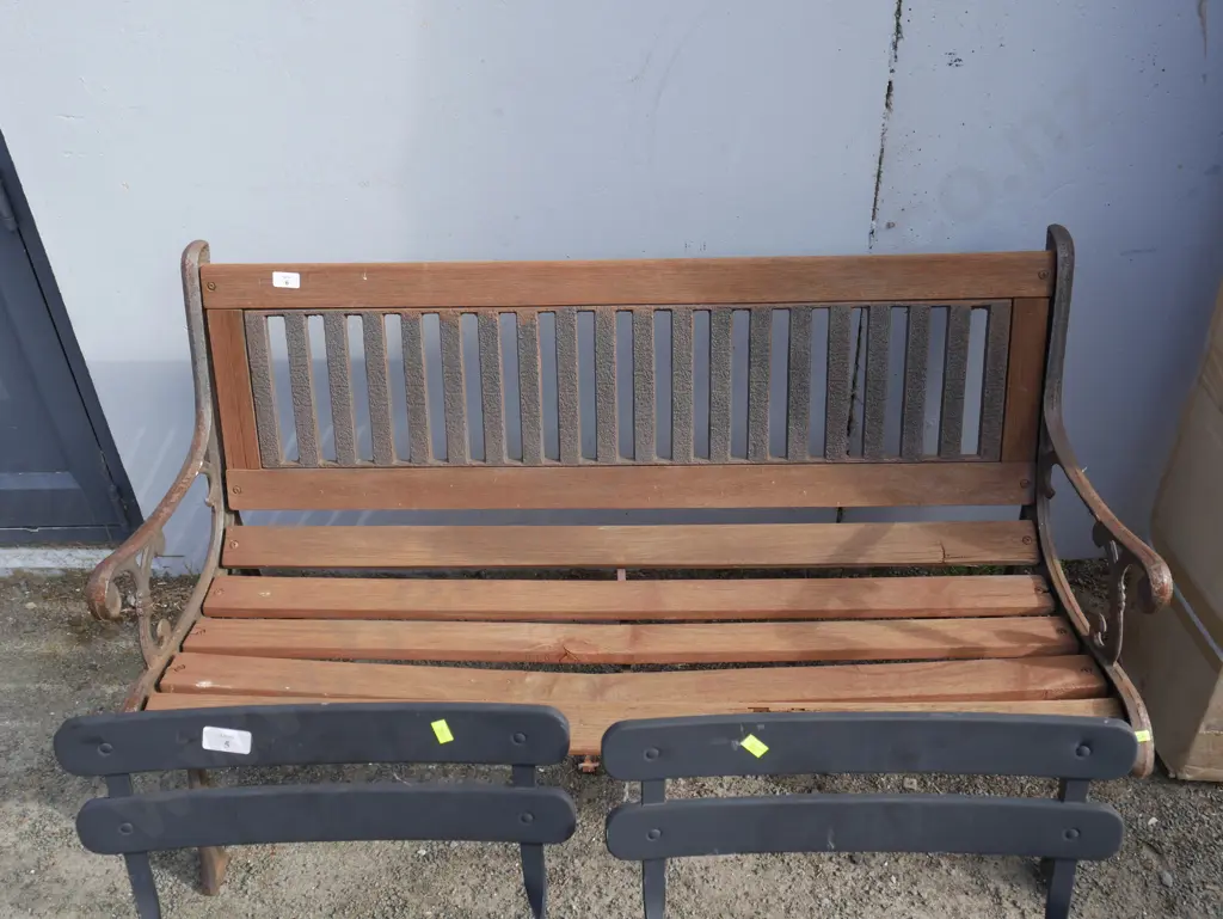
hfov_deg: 56.8
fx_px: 1131
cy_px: 460
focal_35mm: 32
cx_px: 612
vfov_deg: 44.2
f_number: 5.6
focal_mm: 16
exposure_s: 1/250
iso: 200
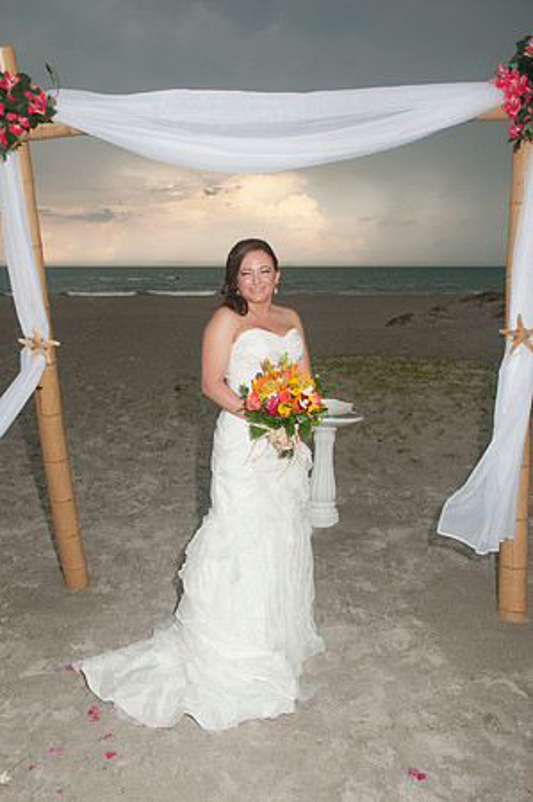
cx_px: 266
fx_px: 801
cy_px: 401
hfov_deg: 36.8
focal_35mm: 36
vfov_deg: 53.2
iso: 400
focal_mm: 24
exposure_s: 1/200
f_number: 5.6
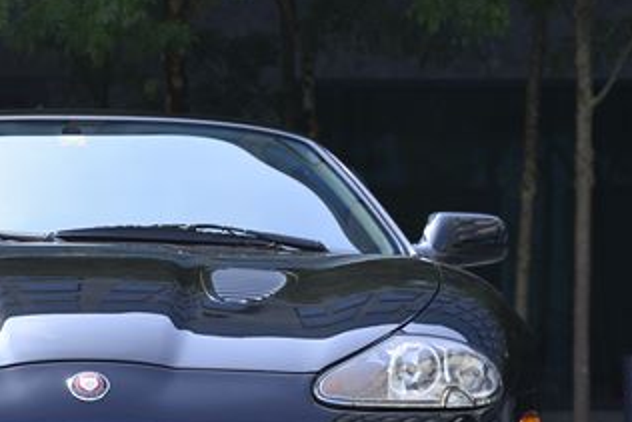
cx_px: 60
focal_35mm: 212
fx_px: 3723
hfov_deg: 9.7
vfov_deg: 6.5
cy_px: 212
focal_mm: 70
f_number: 6.3
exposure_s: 1/200
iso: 250
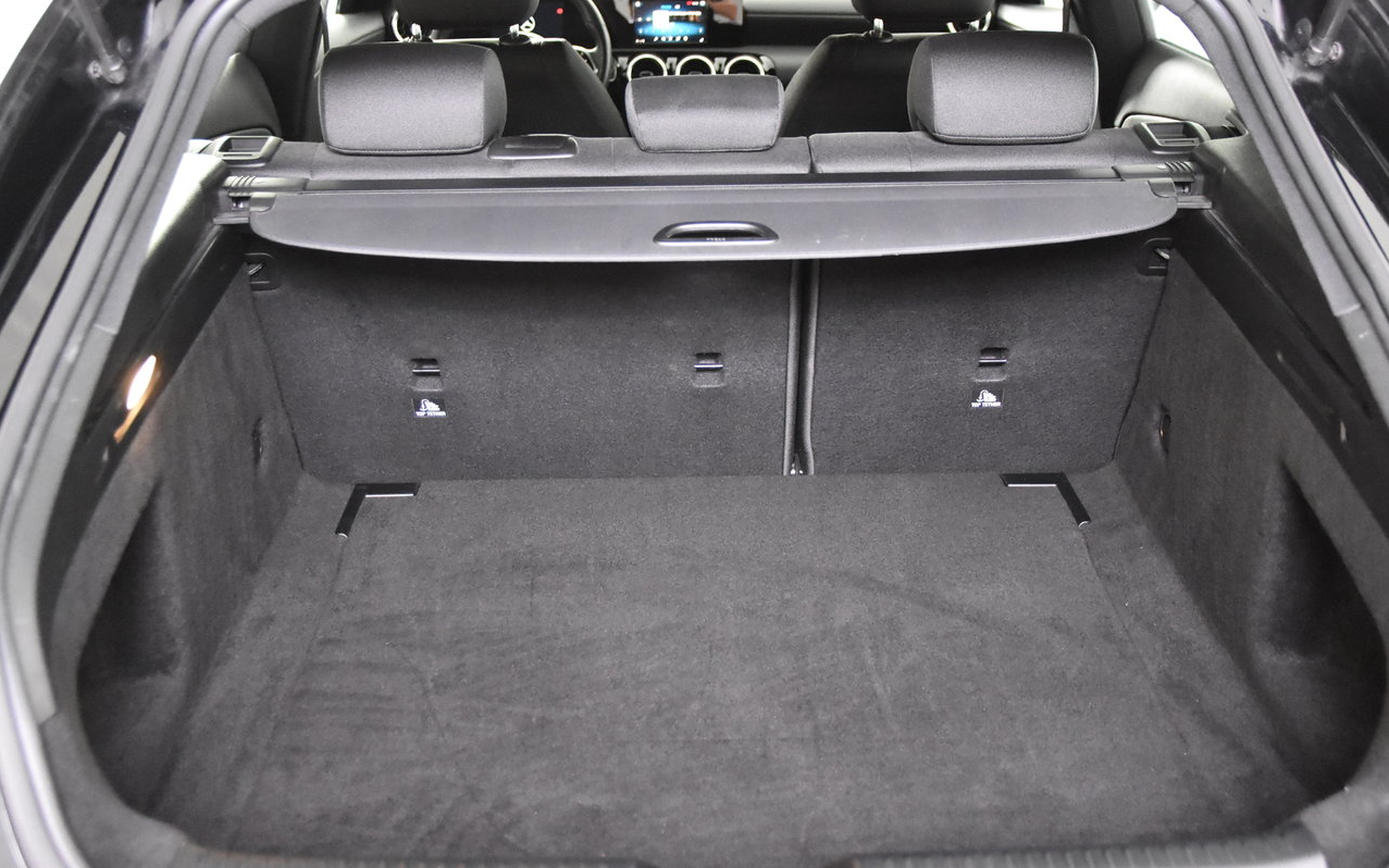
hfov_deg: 42.2
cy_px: 418
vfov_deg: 27.1
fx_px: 1798
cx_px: 695
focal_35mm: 48
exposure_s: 1/50
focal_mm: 31
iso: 8000
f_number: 3.3
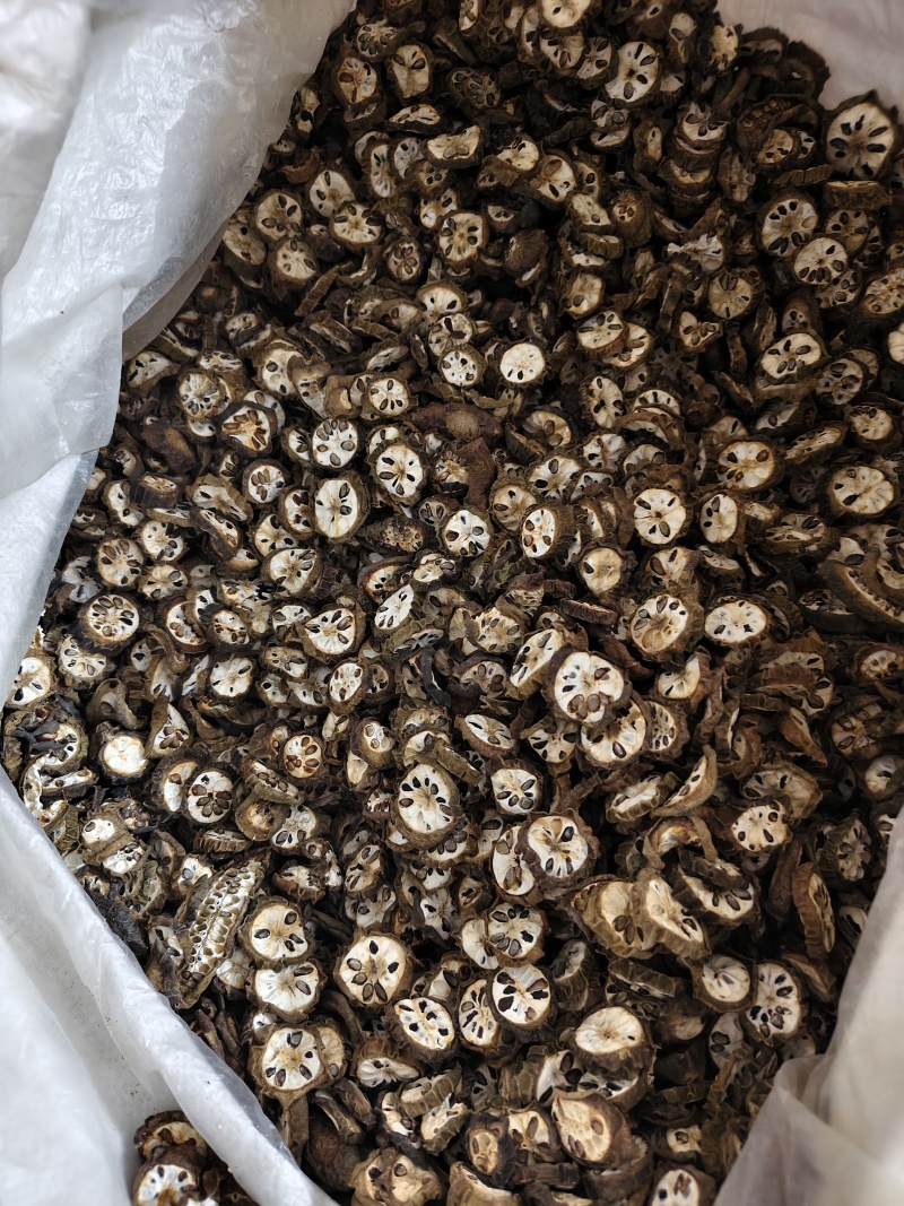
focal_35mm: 23
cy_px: 603
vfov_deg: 73.9
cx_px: 452
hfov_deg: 58.9
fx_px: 801
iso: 863
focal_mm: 5.56
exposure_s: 1/33.3
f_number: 1.88
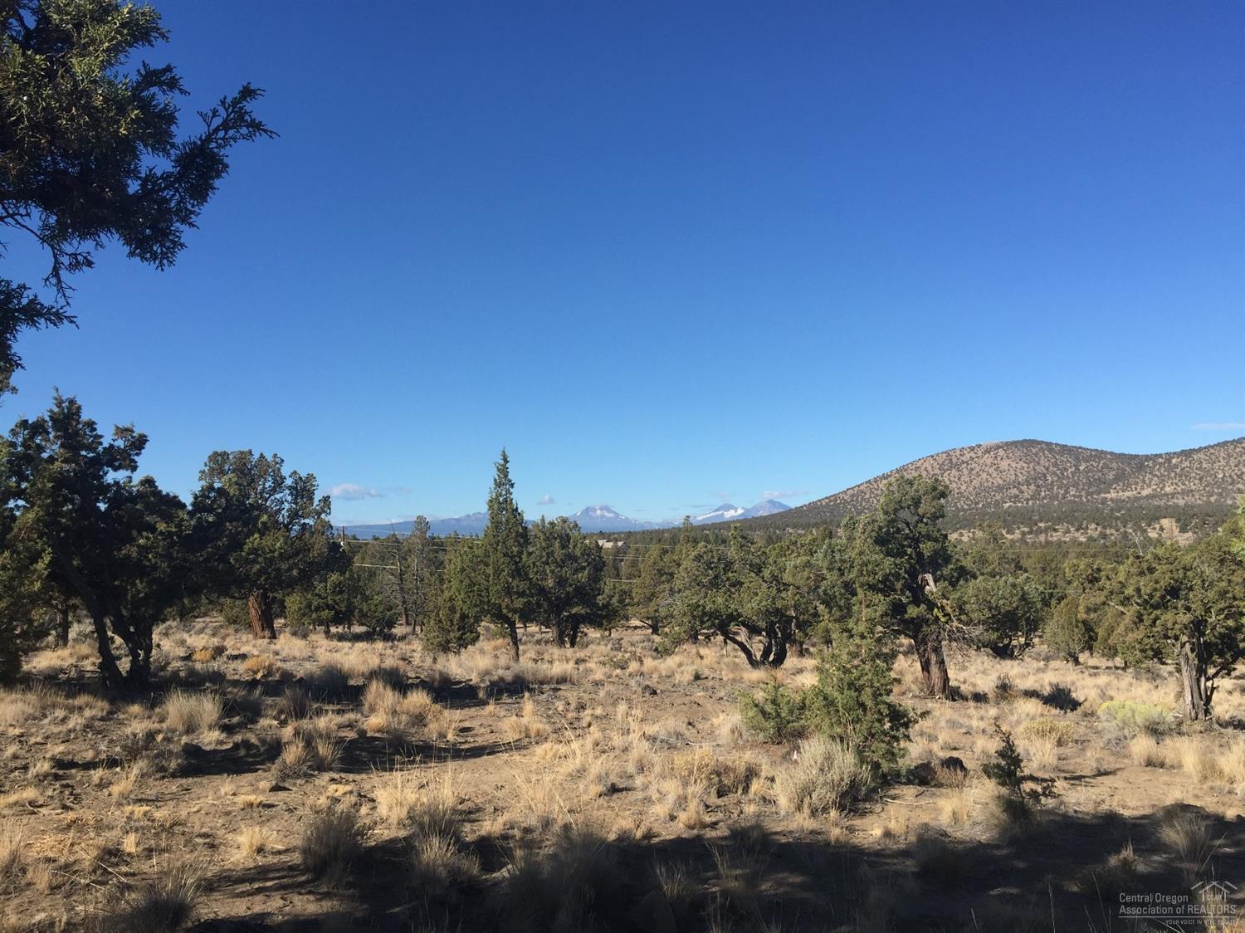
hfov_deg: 61.7
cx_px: 622
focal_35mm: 29
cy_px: 466
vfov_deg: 48.2
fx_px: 1043
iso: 32
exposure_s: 1/1883
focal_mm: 4.15
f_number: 2.2
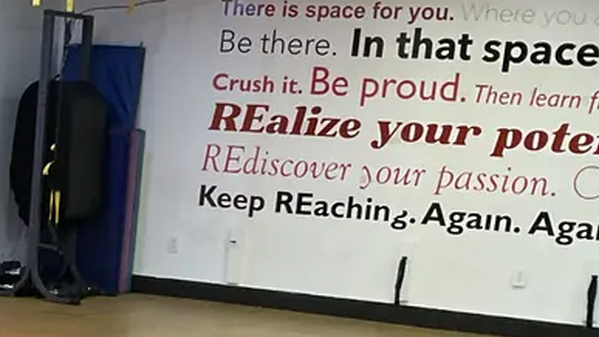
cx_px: -115
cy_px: 482
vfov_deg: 11.9
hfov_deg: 20.4
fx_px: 1557
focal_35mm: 98
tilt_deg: -15.1
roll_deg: -2.2
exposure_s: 1/60
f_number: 1.8
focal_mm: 3
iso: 160
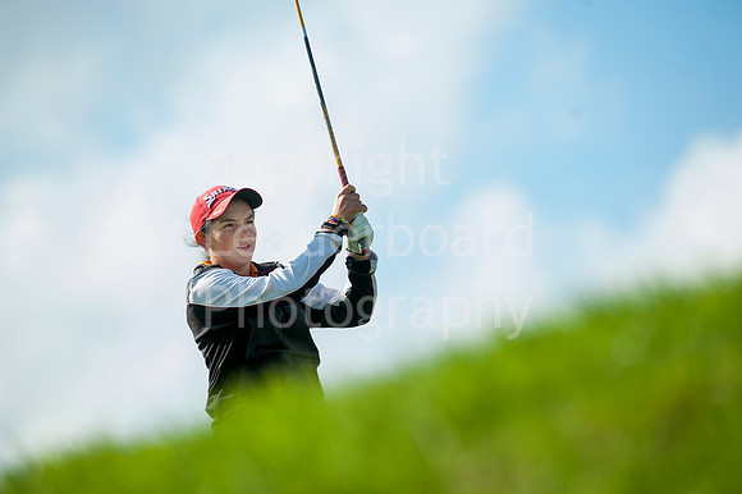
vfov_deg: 4.6
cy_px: 247
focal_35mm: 300
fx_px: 6180
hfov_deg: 6.9
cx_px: 371
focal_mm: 300
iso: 500
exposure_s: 1/4000
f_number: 6.3
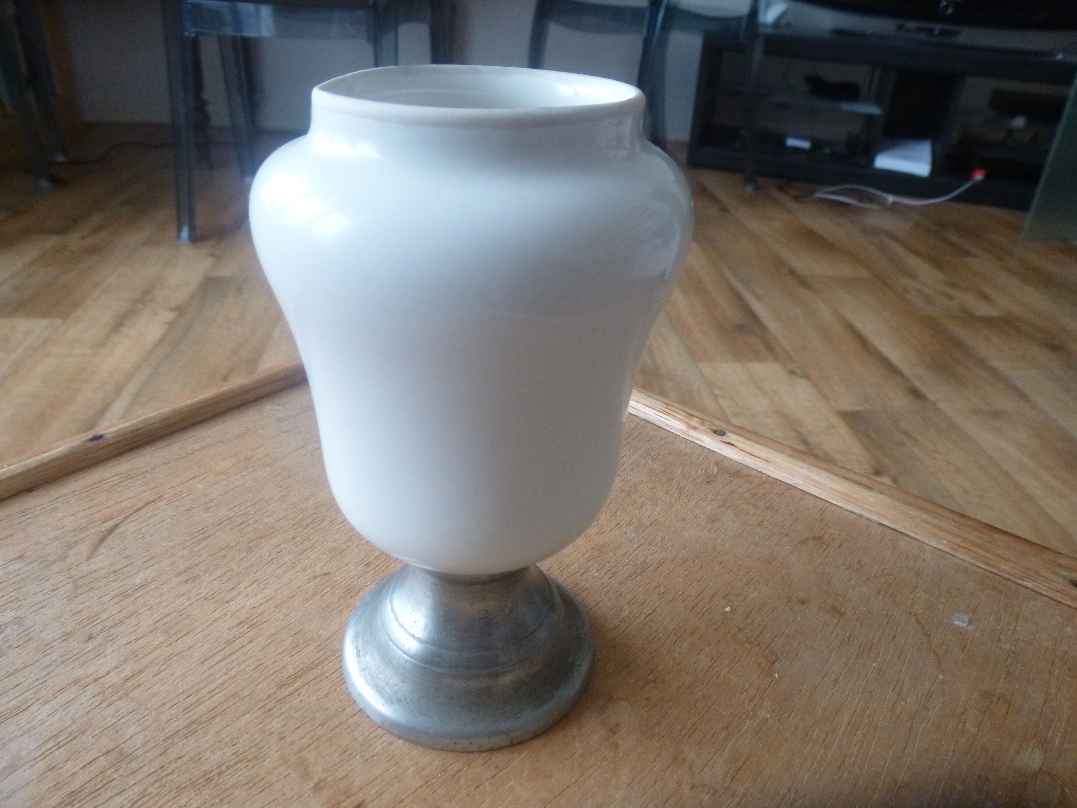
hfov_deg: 69.4
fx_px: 778
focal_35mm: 25
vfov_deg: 54.9
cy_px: 404
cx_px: 538
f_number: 3.1
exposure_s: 1/40
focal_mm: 4.5
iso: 400
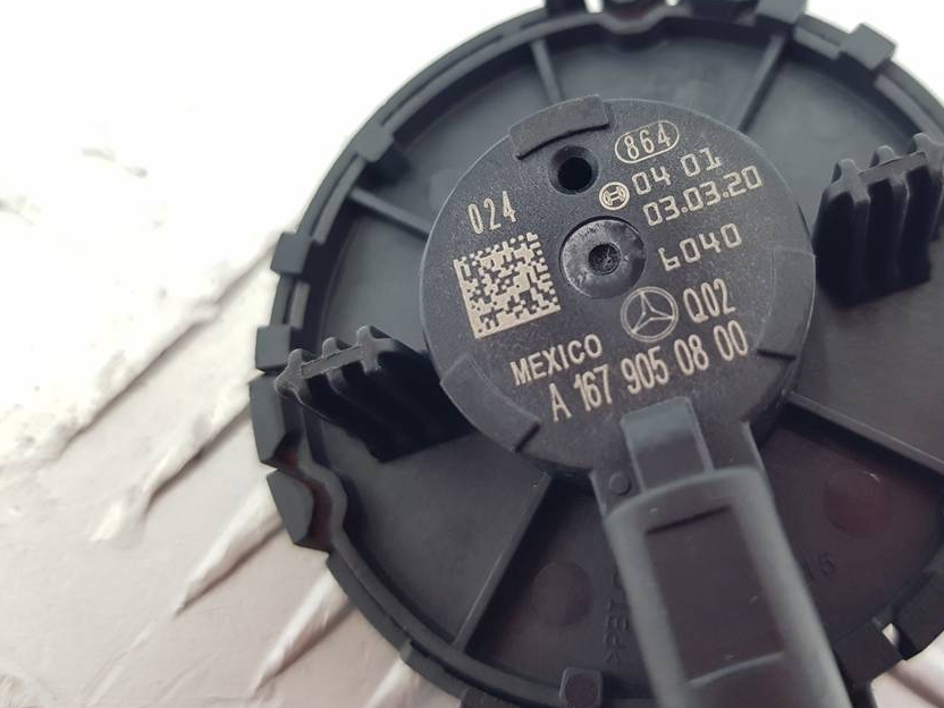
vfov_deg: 43.9
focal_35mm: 32
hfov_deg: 56.5
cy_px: 278
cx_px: 557
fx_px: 873
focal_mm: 4.2
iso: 160
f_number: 1.7
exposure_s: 1/100
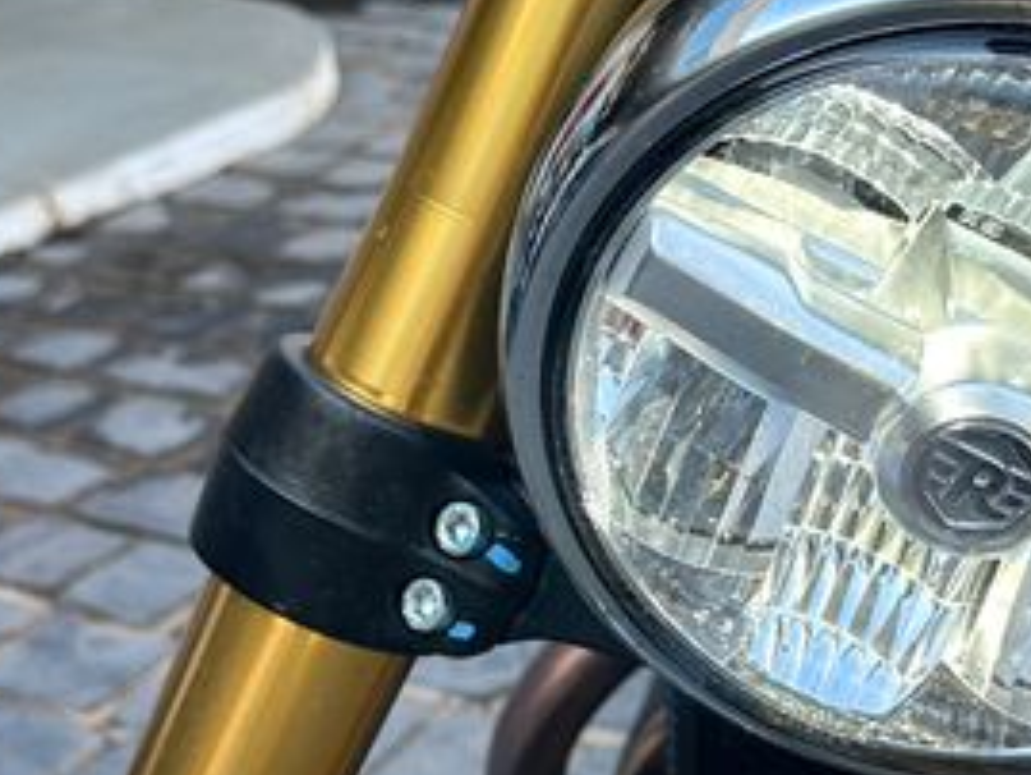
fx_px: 1251
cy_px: 445
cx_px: 782
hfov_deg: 43.3
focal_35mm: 42
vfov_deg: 34.3
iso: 80
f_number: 1.78
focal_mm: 6.86
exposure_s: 1/343
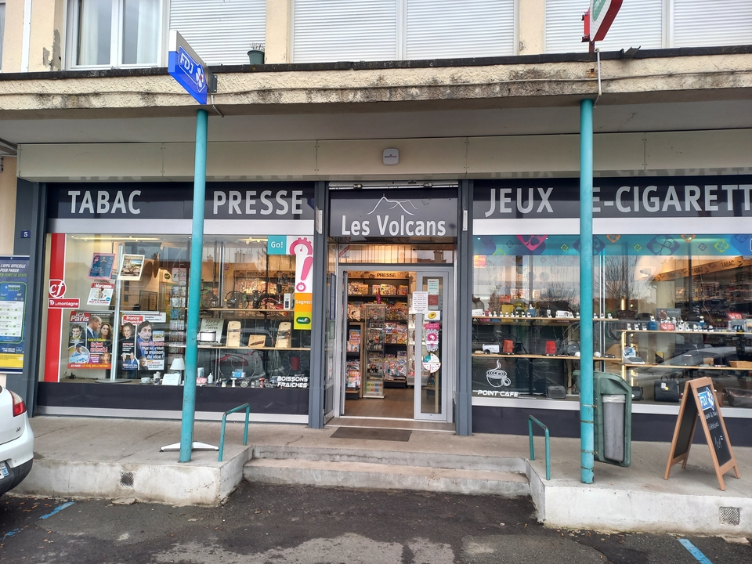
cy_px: 282
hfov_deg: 69.4
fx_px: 543
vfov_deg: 54.9
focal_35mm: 25
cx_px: 376
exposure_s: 1/100
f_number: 1.8
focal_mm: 4.65
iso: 64
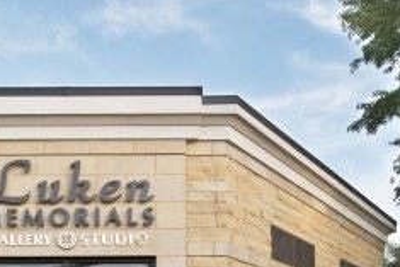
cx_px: 68
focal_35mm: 46
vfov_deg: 27.9
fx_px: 511
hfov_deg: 40.6
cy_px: 255
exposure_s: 1/125
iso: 400
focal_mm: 12
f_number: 5.6
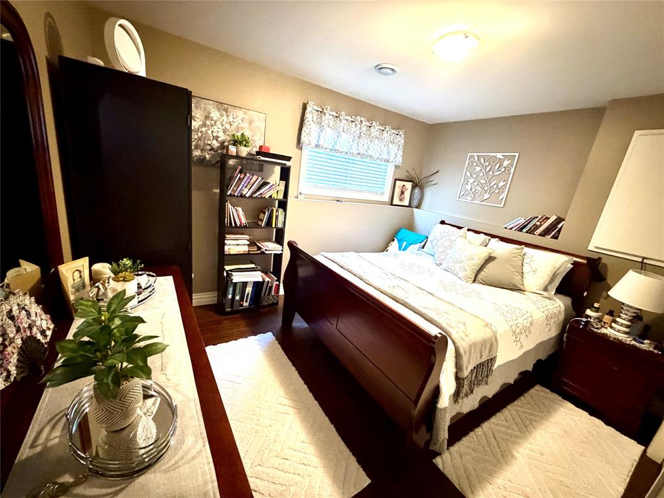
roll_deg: -7.5
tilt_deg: -14.8
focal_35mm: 14
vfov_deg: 85.7
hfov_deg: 102.1
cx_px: 332
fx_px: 269
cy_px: 249
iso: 1000
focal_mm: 2.22
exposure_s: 1/40
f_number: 2.2
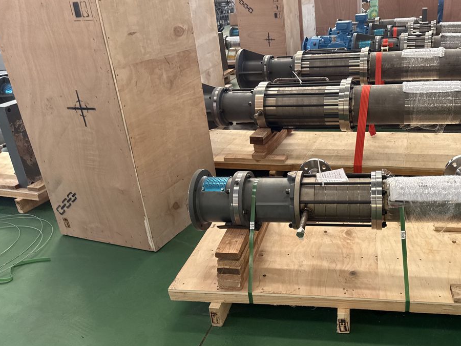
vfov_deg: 44.2
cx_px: 294
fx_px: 426
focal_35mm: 32
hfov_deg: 56.0
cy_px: 180
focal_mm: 6.76
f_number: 1.78
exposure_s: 1/146
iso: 125
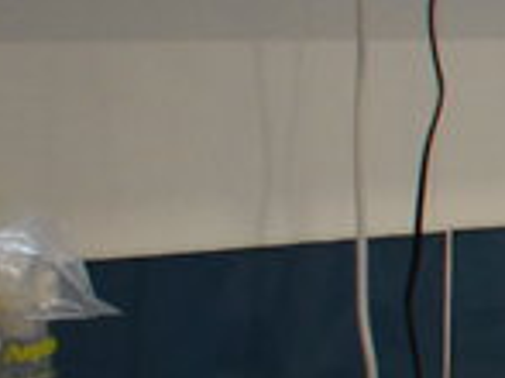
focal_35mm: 164
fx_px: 2391
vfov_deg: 9.0
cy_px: 91
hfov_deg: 9.7
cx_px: 1455
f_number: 3.5
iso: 1250
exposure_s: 1/100
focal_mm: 18
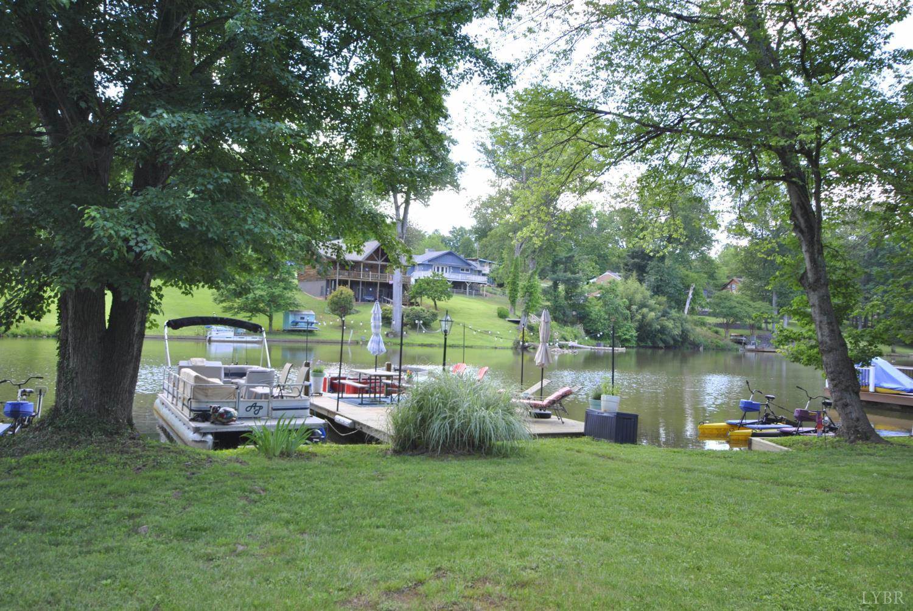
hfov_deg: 61.9
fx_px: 762
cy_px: 306
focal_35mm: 30
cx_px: 456
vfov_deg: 43.7
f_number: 5.6
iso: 200
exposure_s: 1/80
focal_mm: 20
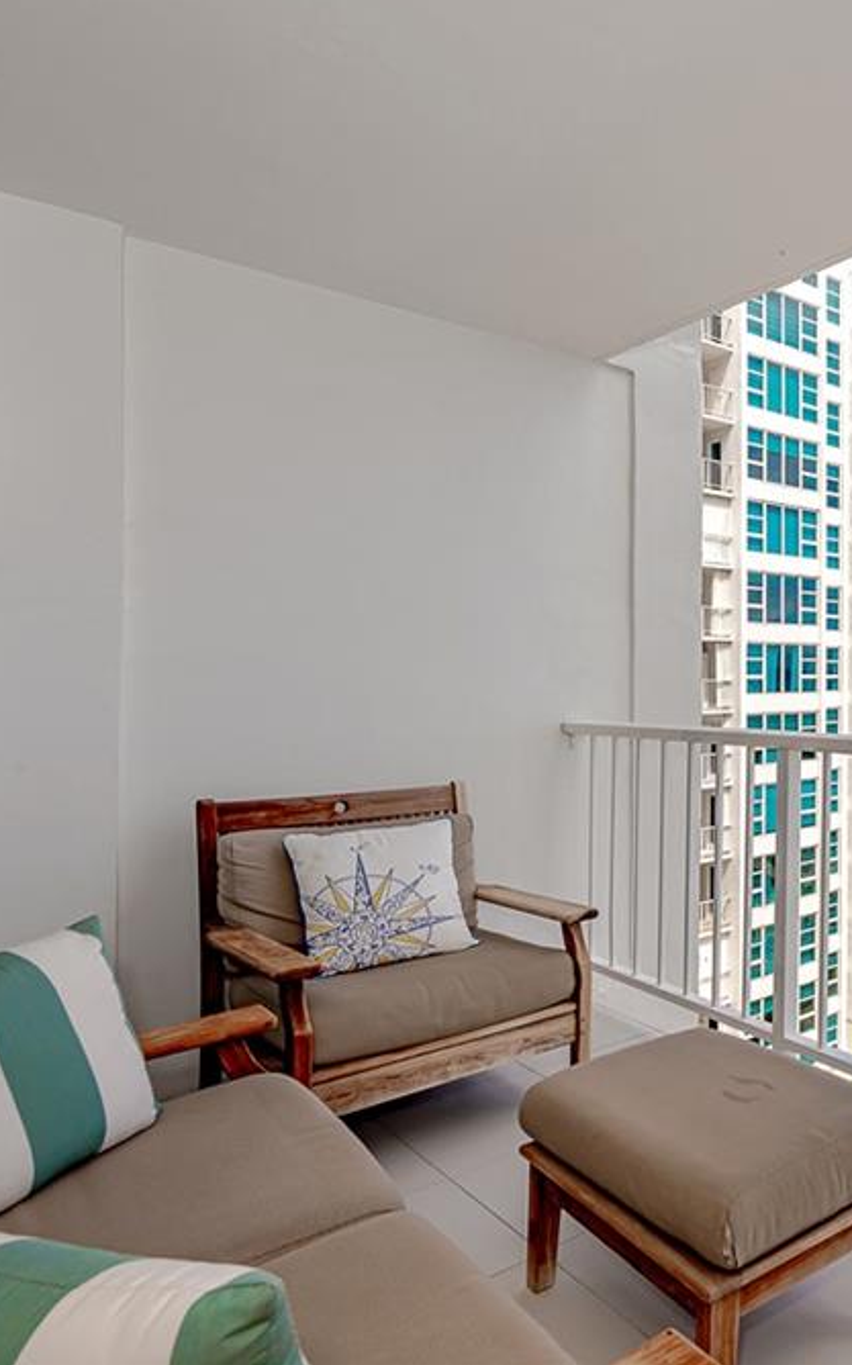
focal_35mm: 25
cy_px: 672
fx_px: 930
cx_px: 870
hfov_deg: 42.0
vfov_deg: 72.6
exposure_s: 1/200
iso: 200
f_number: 9
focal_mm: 16
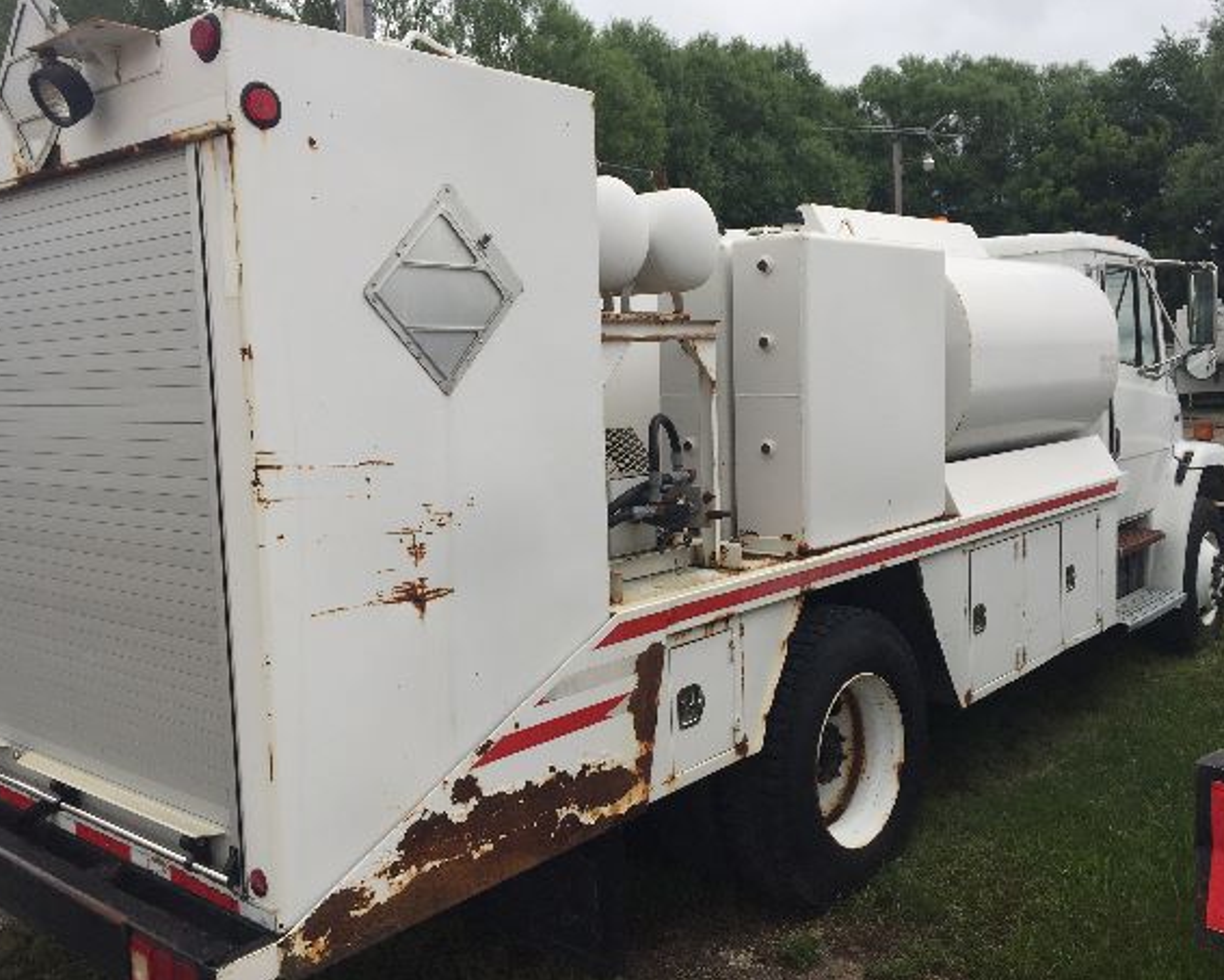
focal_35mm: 32
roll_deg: +1.1
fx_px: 1159
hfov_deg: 55.6
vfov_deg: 45.8
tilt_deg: -5.1
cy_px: 465
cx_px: 657
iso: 32
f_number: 2.2
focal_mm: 4.15
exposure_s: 1/514
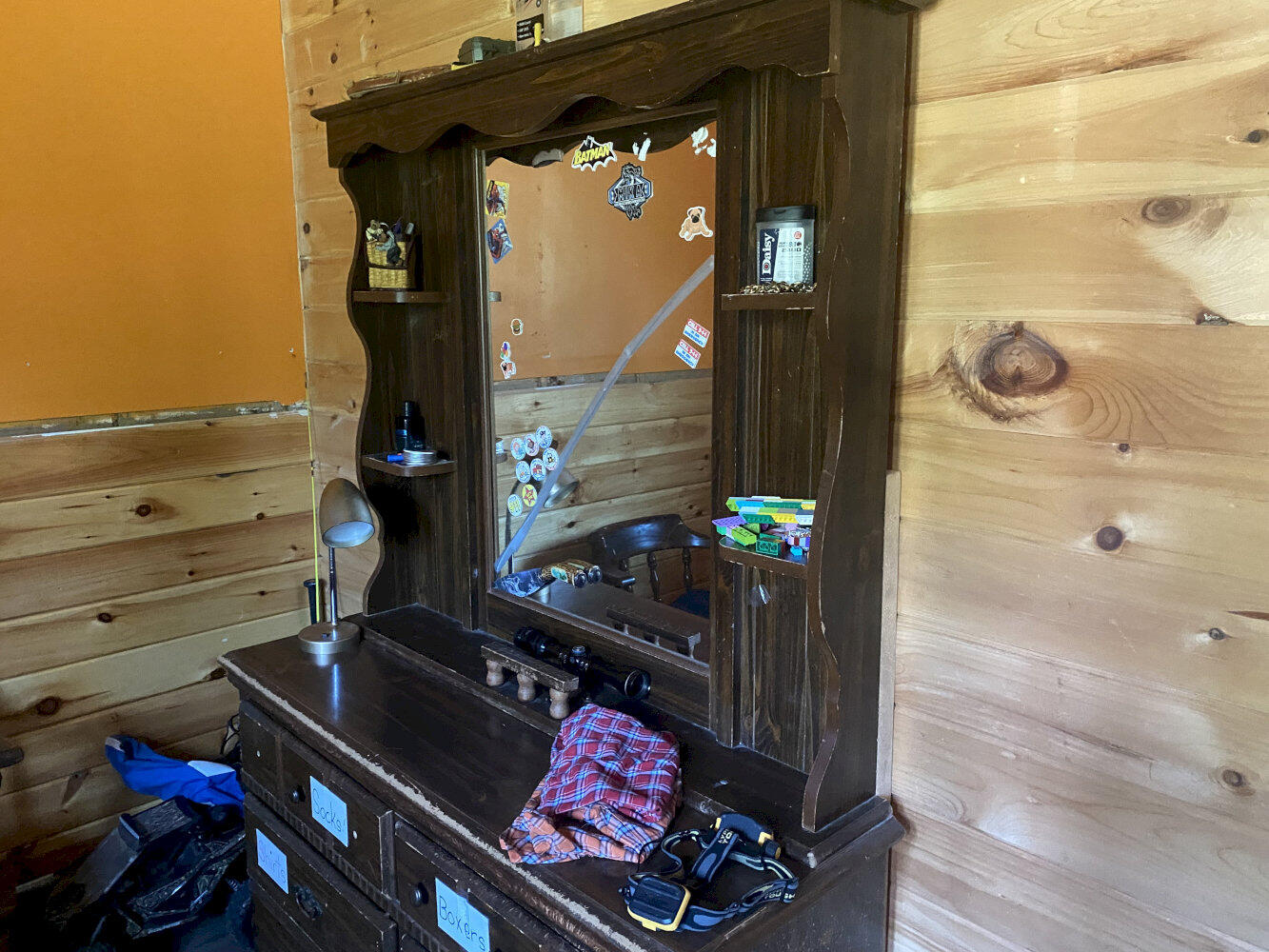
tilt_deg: -8.6
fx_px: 953
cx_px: 634
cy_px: 476
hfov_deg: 67.3
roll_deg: +1.0
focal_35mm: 26
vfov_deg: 53.1
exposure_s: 1/30
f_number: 1.8
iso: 800
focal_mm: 4.25
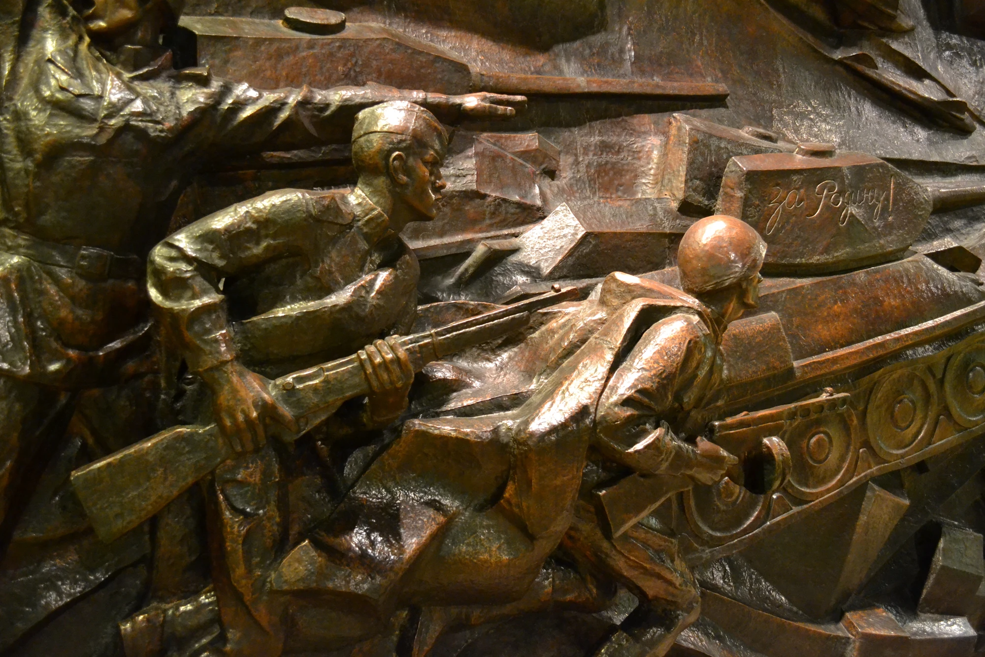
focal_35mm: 30
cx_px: 492
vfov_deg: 43.6
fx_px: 821
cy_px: 328
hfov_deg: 61.9
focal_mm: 20
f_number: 3.8
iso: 3200
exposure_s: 1/8
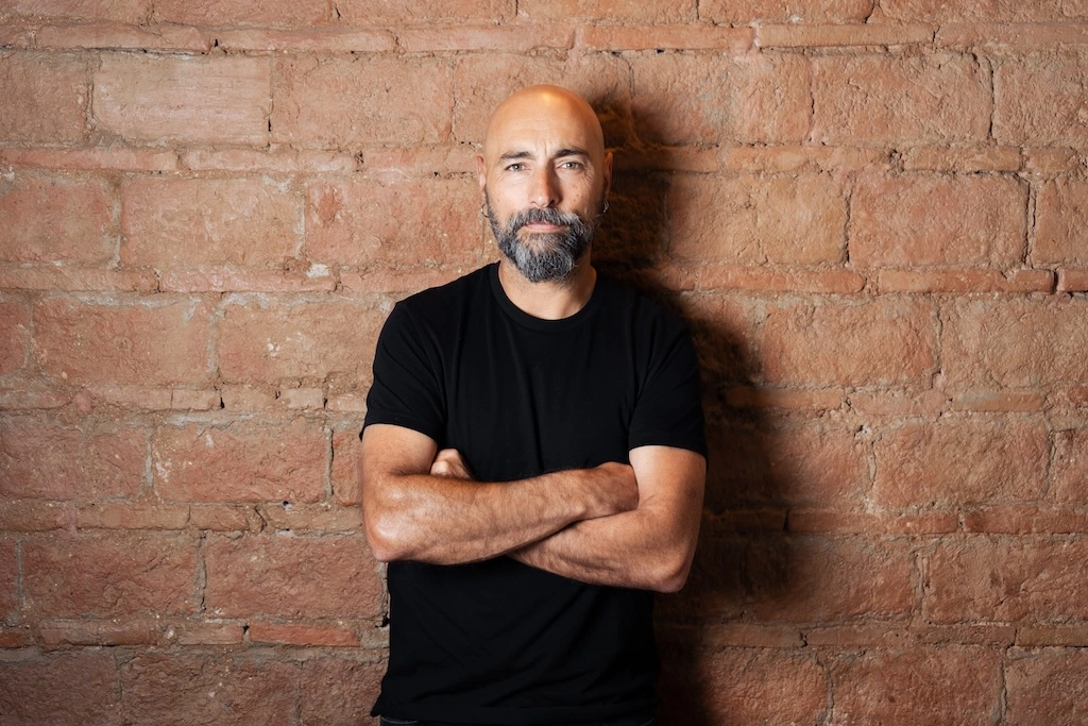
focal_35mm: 44
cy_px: 363
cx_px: 544
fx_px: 1330
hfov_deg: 44.5
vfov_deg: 30.5
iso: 250
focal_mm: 44
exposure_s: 1/125
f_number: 5
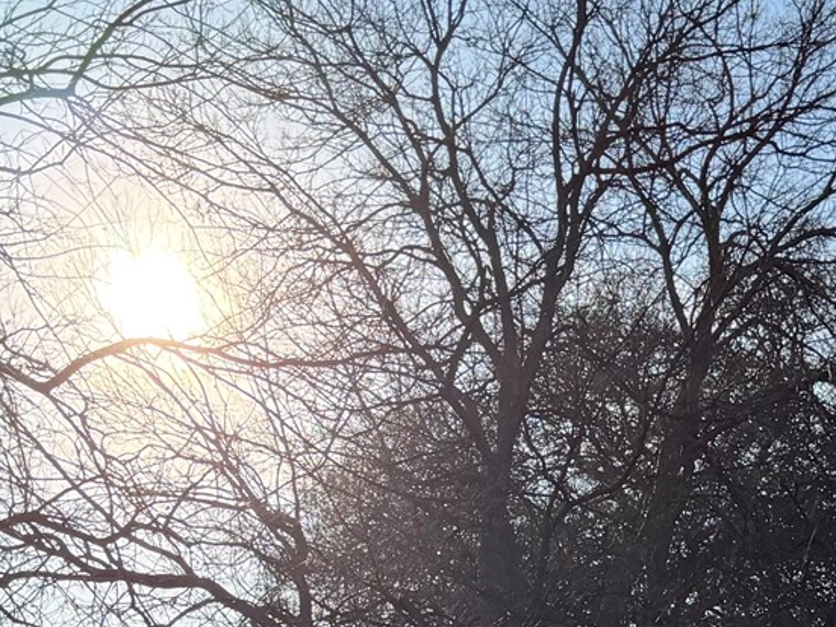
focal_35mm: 89
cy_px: 883
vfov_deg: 15.5
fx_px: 2149
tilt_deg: +0.3
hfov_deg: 22.0
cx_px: 512
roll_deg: +1.0
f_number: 1.78
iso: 100
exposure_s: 1/4673
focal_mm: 6.76
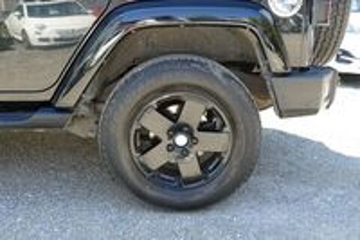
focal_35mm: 42
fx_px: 420
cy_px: 120
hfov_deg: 46.4
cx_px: 180
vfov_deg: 31.8
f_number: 3.2
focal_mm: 15.26
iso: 125
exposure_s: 1/100
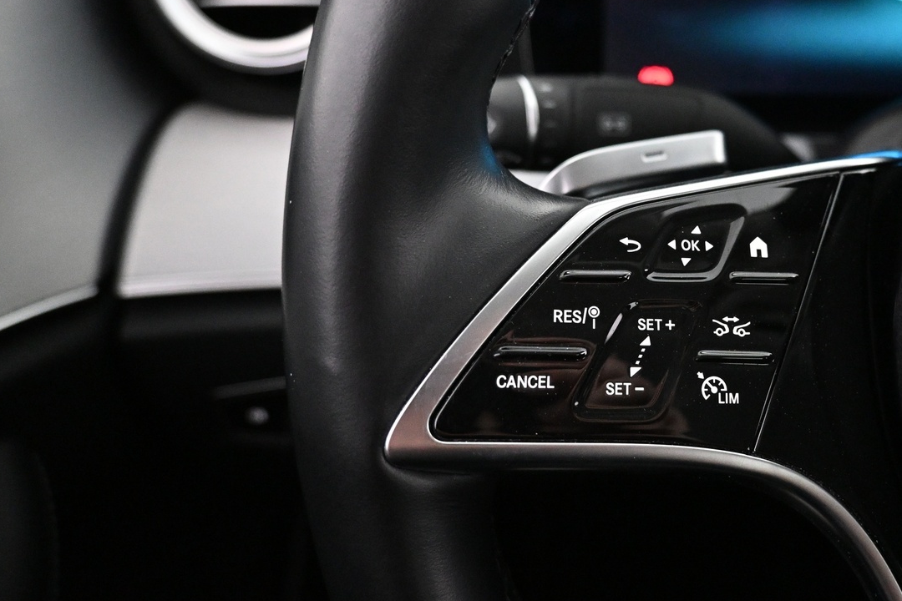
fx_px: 902
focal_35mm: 36
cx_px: 612
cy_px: 218
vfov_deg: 36.6
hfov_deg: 52.0
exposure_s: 1/50
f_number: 3.5
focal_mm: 16
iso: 4000
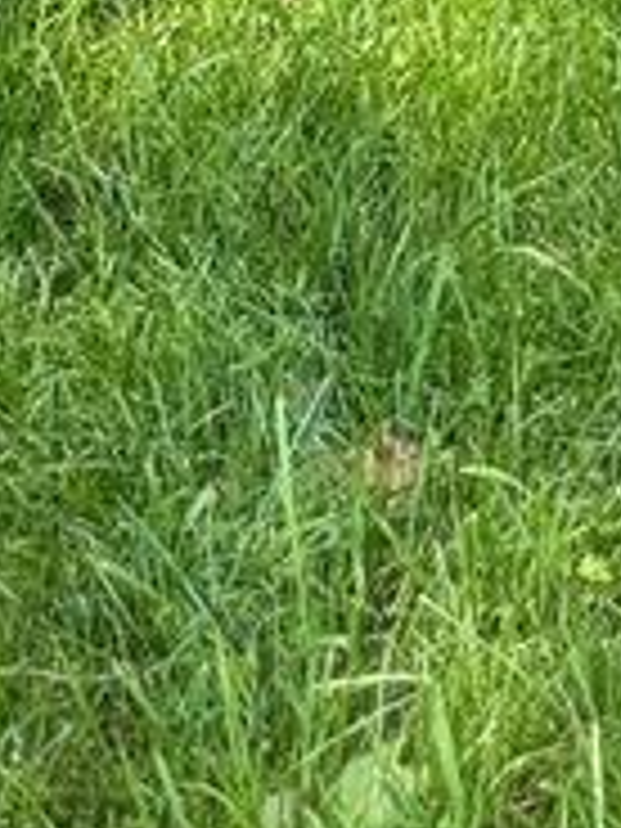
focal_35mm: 141
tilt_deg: -9.6
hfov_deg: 10.2
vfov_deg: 10.8
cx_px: 878
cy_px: -1436
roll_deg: +0.3
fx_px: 3373
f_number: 1.78
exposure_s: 1/955
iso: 100
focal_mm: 6.76
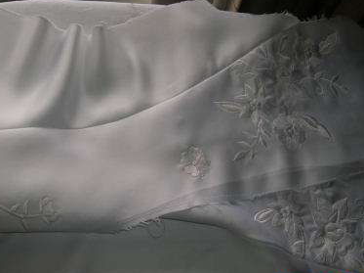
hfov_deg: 45.8
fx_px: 431
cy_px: 152
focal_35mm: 41
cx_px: 165
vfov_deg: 35.0
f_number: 2.9
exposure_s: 1/30
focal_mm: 5.7
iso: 50
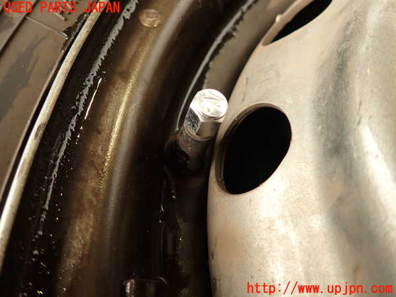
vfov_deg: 54.9
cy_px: 148
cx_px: 198
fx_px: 286
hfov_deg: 69.4
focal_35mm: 25
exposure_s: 1/60
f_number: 2
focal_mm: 4.5
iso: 200
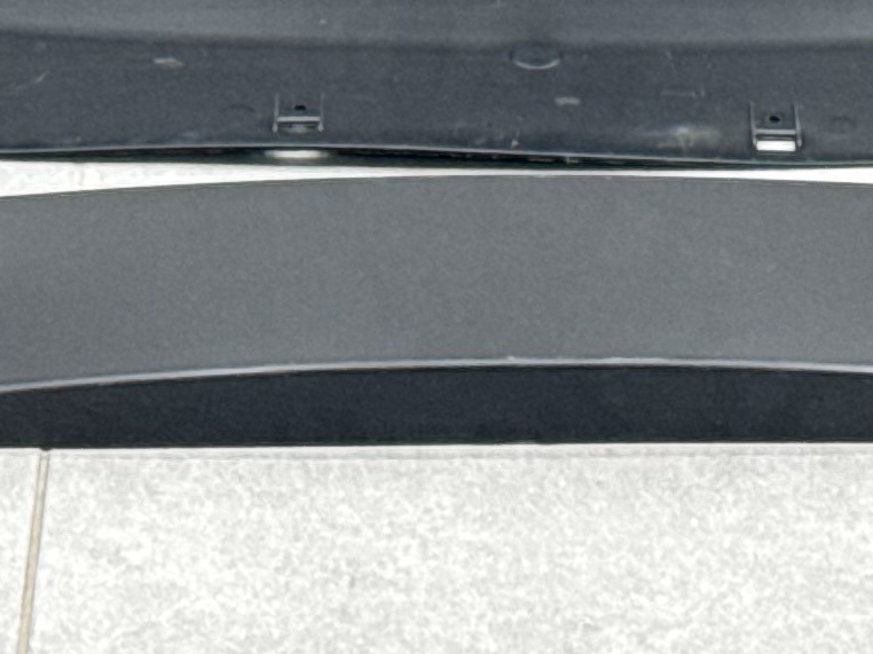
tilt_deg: -20.4
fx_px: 6404
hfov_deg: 7.8
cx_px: 530
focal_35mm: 254
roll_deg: +0.5
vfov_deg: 5.6
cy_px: -988
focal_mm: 6.76
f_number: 1.78
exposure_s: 1/100
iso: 125
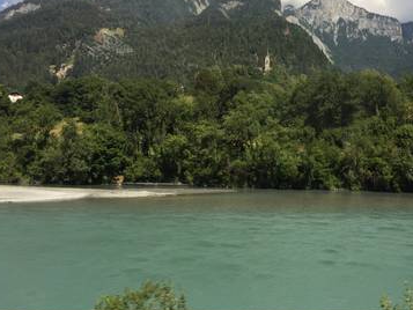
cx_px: 267
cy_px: 106
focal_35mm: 39
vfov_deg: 36.5
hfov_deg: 47.2
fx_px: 465
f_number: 2.2
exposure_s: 1/455
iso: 32
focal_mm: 4.15
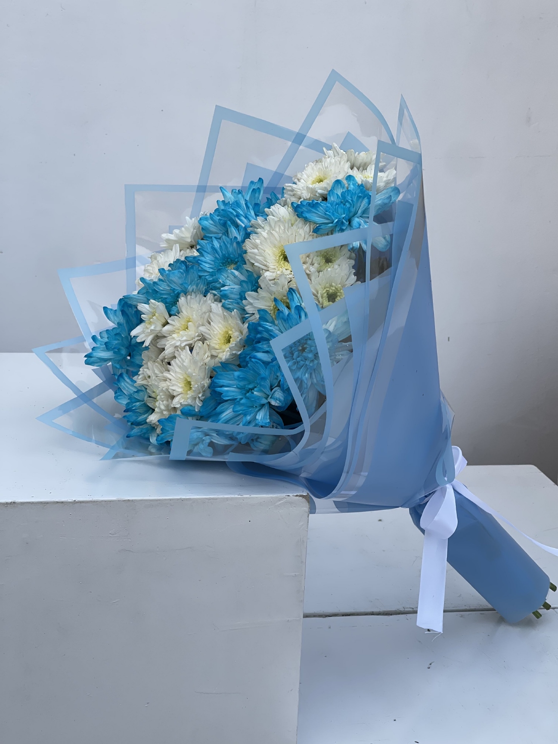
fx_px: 1376
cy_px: 372
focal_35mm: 64
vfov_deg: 30.3
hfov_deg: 22.9
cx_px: 279
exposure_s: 1/483
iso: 20
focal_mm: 7.5
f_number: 2.2
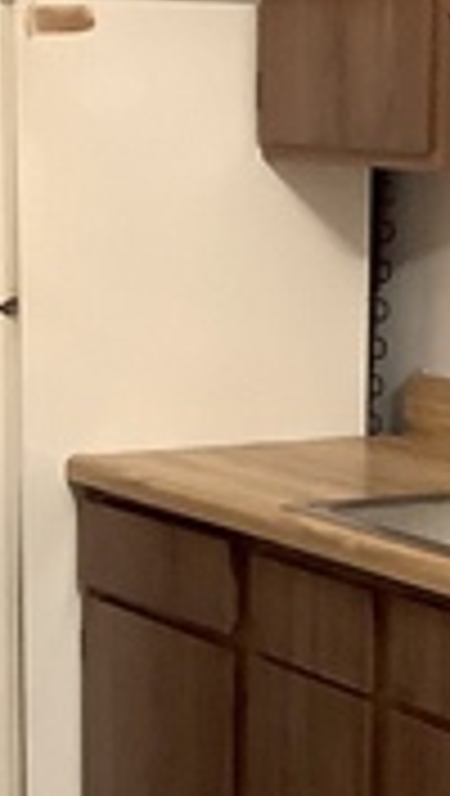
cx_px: 340
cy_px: 729
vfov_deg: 16.6
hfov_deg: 9.6
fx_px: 2685
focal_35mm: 127
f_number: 2.4
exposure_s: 1/40
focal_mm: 3.3
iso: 320
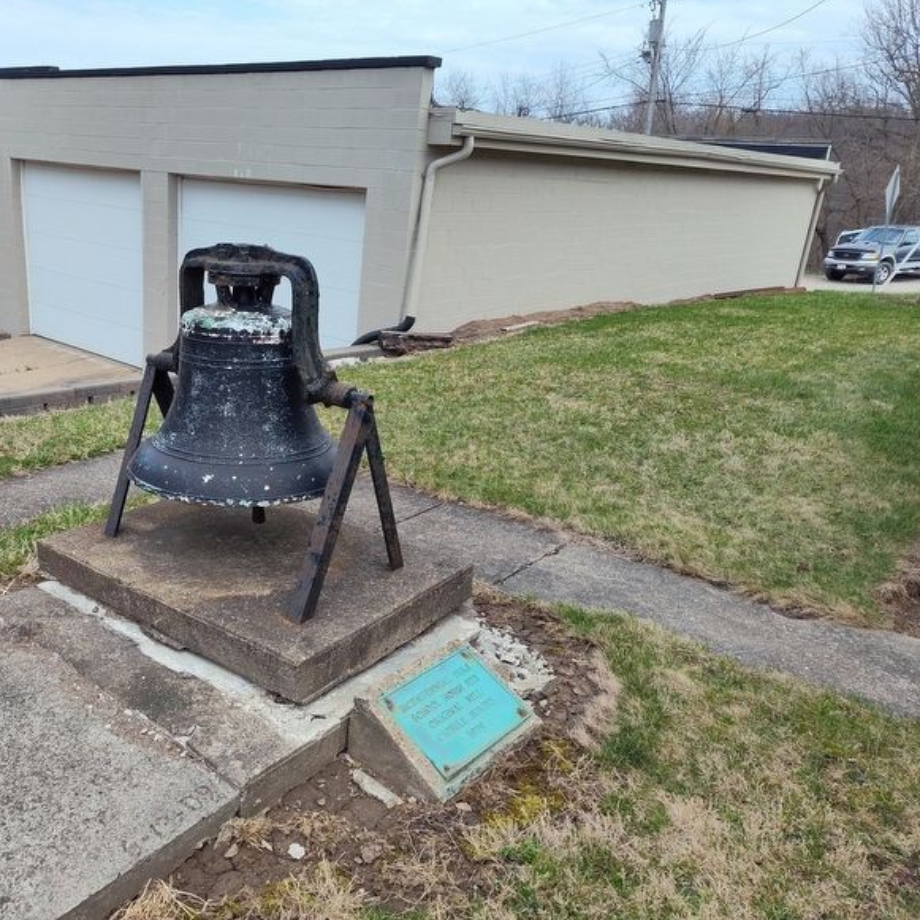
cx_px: 317
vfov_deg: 57.3
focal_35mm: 28
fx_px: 842
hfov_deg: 56.2
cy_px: 458
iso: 100
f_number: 1.8
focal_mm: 5.56
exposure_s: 1/1012
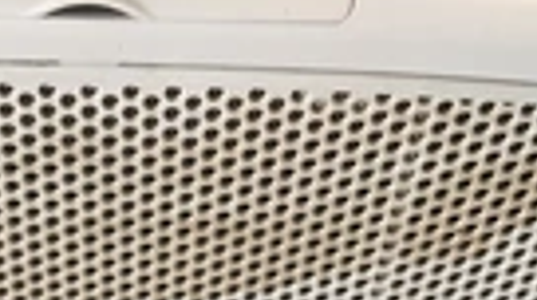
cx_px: 111
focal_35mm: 93
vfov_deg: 12.2
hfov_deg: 22.7
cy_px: 474
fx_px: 1322
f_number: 1.8
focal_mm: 3
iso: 64
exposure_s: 1/122
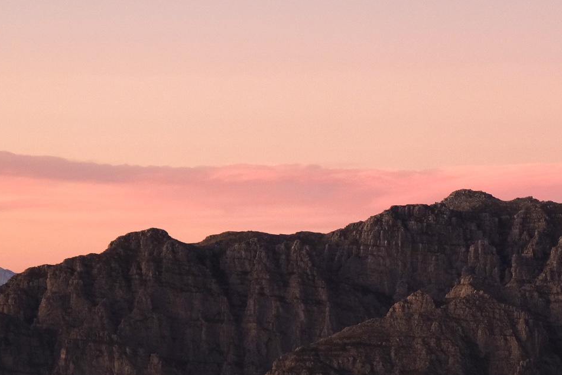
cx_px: 517
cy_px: 261
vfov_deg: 9.7
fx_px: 2217
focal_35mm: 142
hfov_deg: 14.3
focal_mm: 50.5
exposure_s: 1/100
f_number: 8
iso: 2000
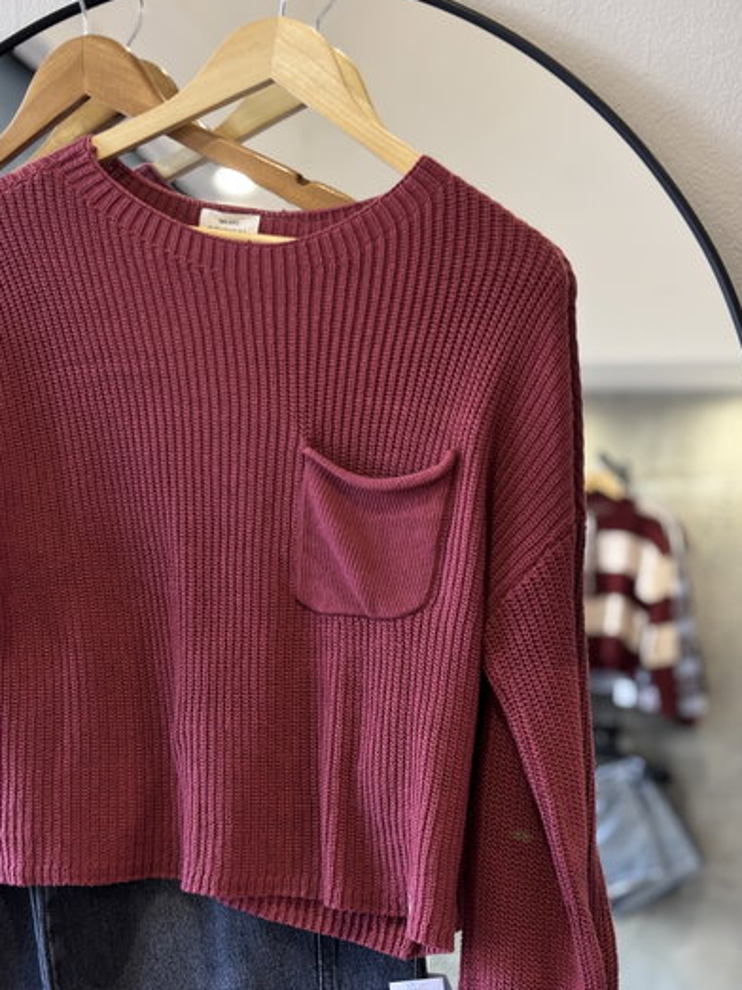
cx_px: 373
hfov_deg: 27.5
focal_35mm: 53
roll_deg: +1.2
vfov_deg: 36.2
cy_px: 501
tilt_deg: -8.2
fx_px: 1515
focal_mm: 5.96
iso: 80
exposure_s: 1/50
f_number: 1.6
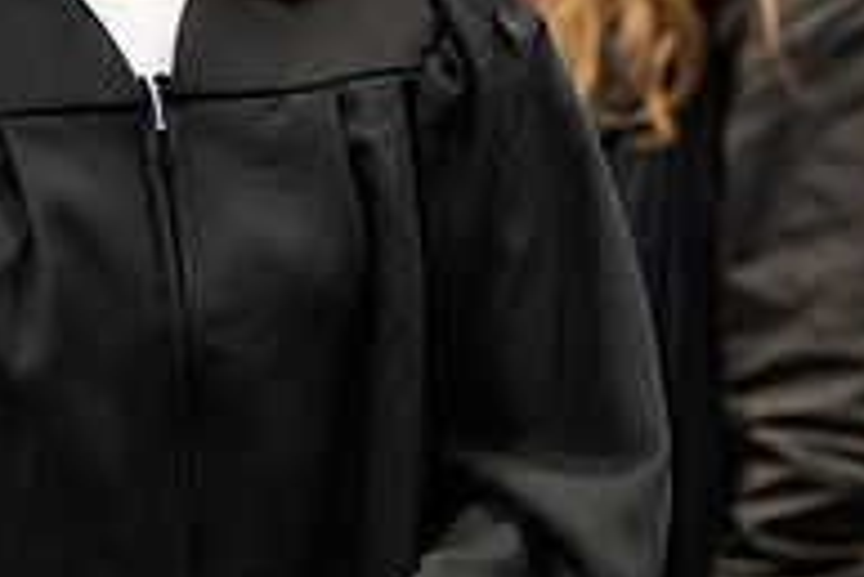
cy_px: -150
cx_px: 287
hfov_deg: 5.7
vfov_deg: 3.8
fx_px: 8646
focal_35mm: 360
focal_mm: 120
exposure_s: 1/200
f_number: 3.2
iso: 2000
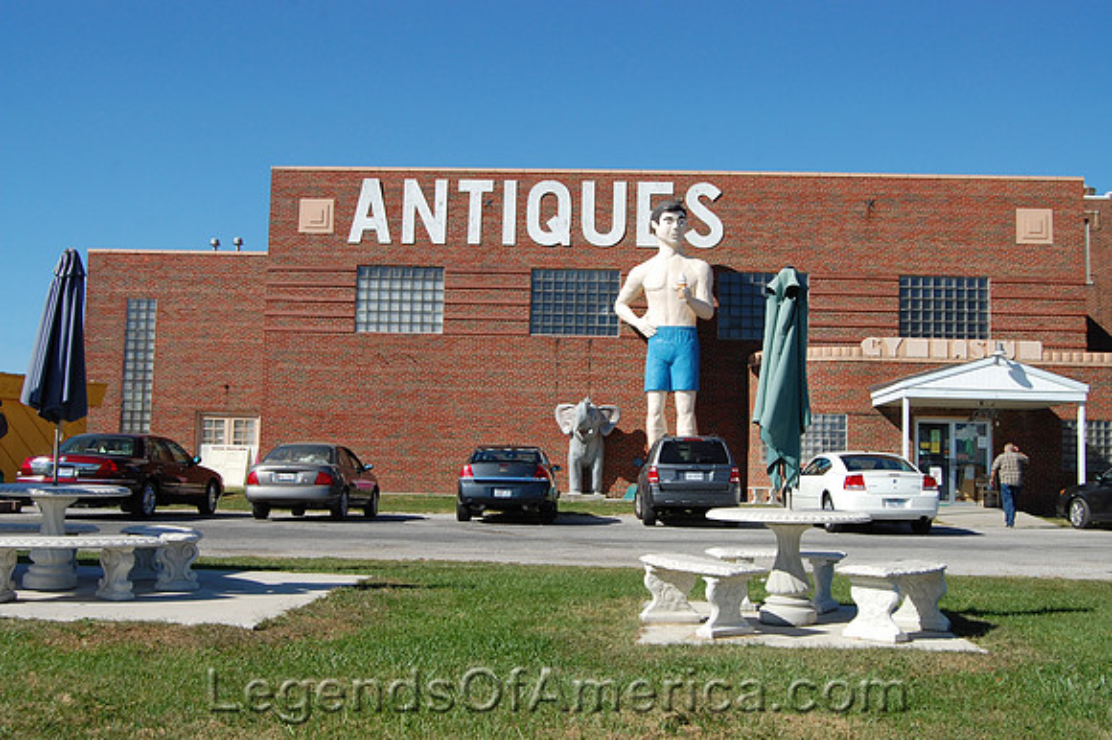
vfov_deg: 34.2
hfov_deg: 49.6
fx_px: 1204
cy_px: 370
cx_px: 556
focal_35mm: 39
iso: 200
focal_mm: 26
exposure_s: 1/320
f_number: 9
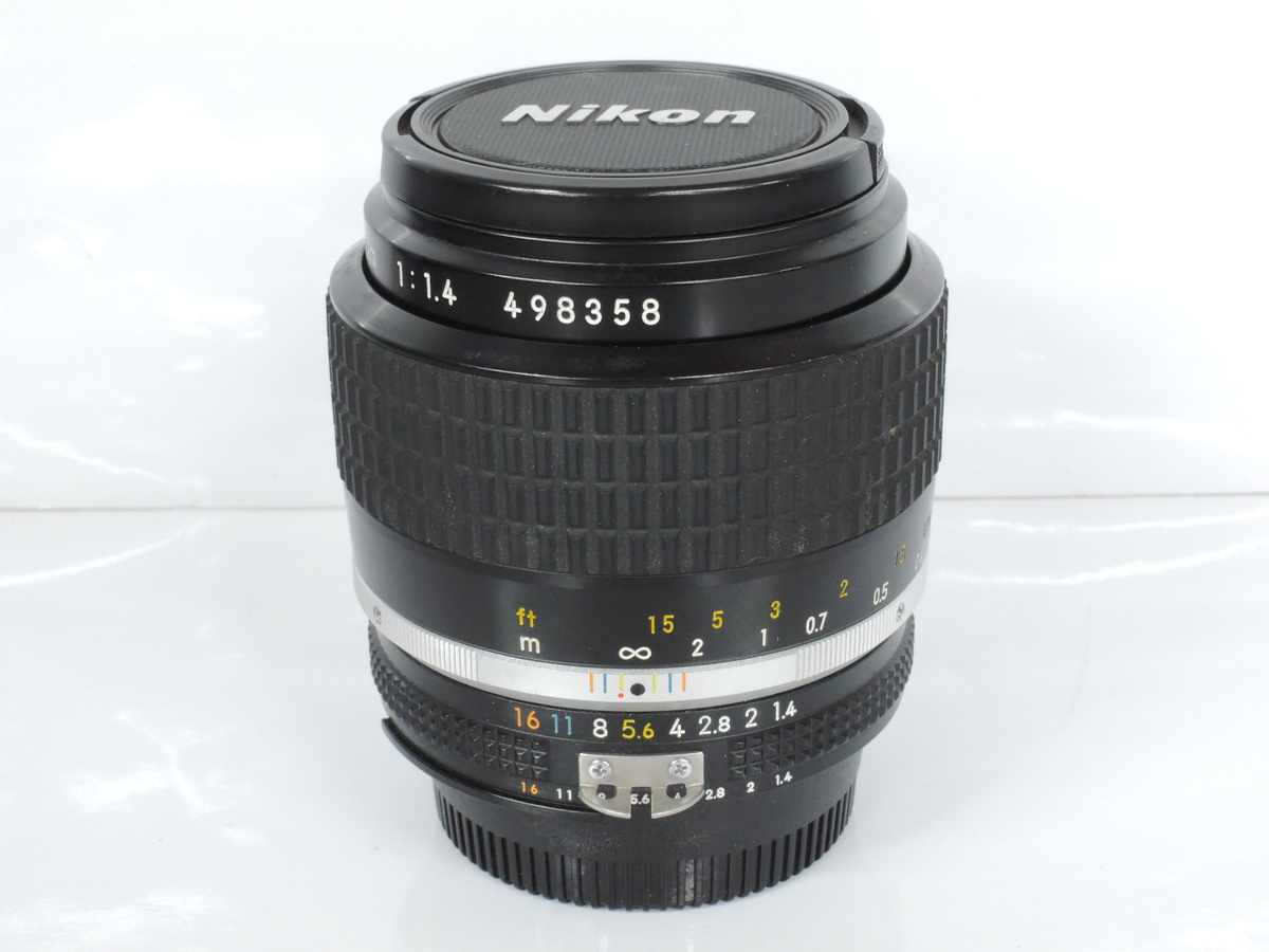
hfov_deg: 29.0
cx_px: 634
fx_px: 2456
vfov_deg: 21.9
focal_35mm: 67
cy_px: 476
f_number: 8
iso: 800
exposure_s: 1/13
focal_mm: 14.3
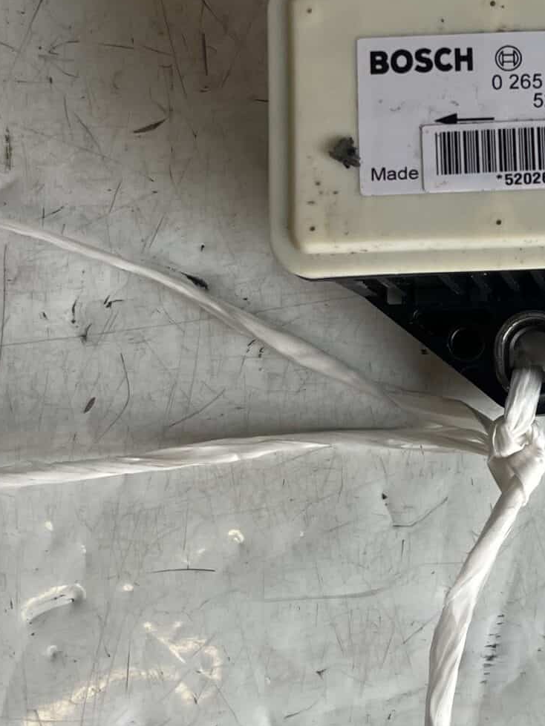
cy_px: 301
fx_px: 1428
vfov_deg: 28.5
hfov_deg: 20.1
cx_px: 680
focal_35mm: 68
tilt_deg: -86.5
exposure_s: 1/524
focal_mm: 5.1
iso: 50
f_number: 1.6
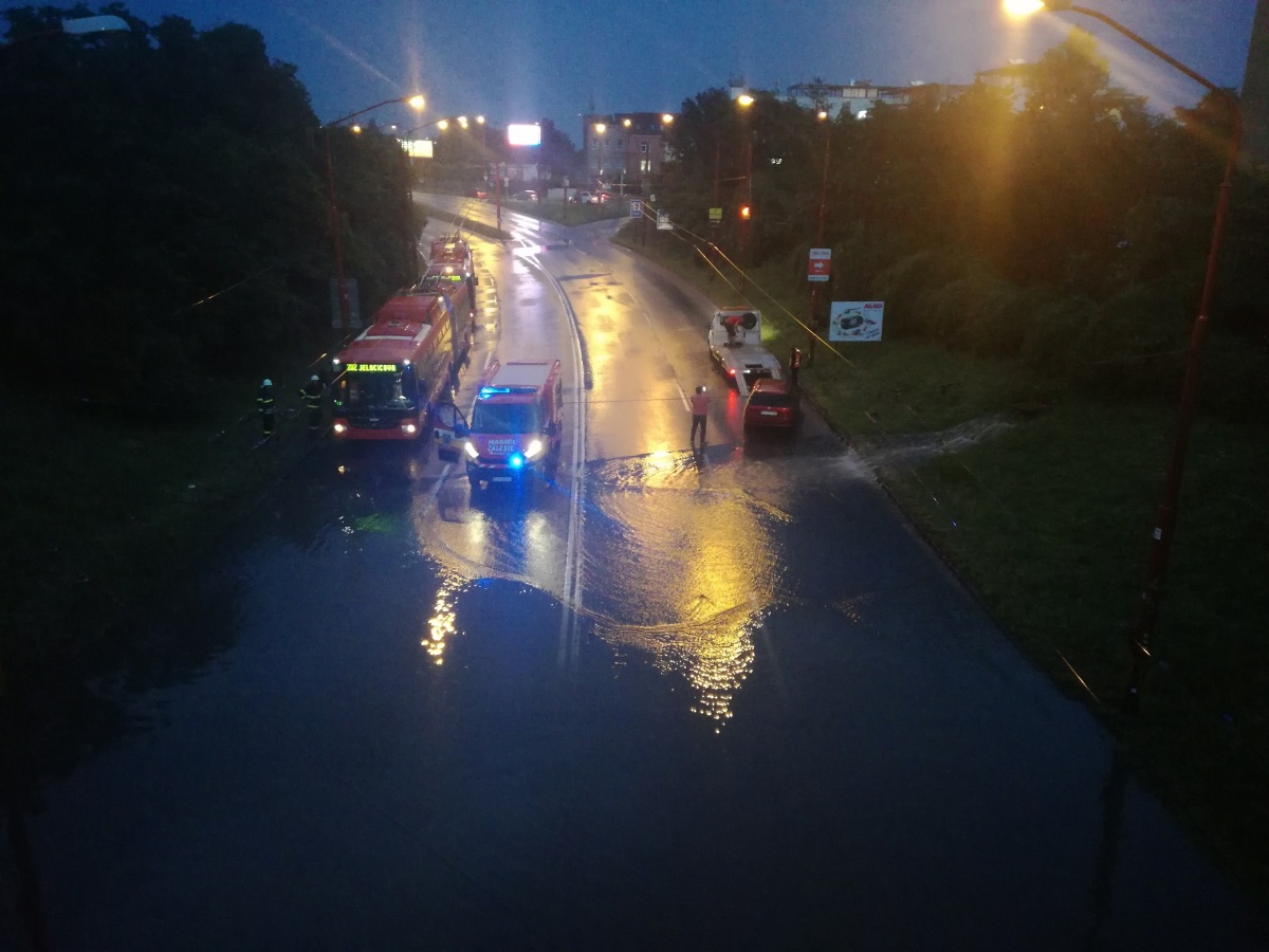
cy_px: 476
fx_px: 990
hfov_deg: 65.3
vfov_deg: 51.4
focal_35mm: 27
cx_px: 634
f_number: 2
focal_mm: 3.79
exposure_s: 1/16.7
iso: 800
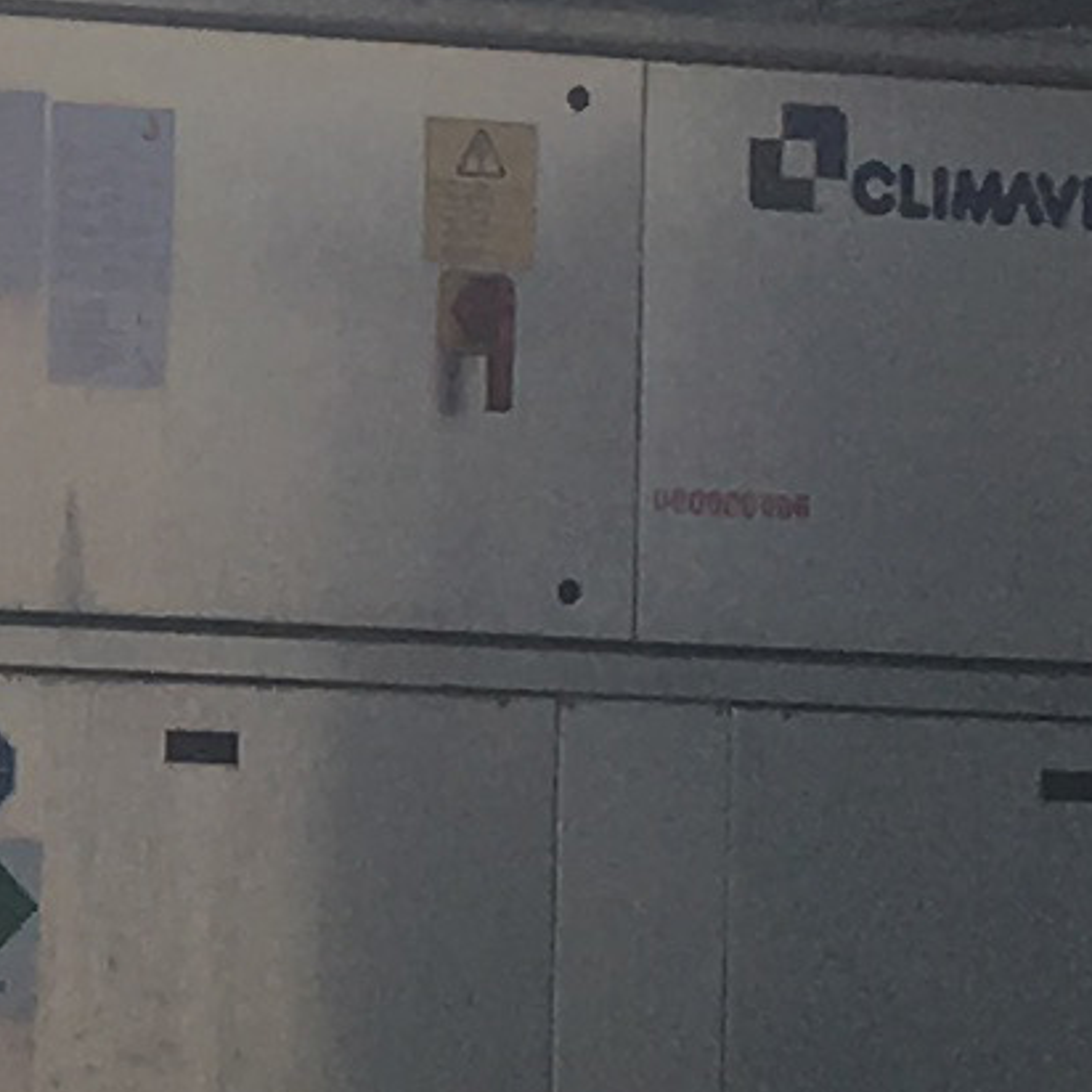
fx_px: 8958
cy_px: 326
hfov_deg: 6.5
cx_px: -1895
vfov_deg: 7.0
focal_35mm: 251
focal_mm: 4.15
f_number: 2.2
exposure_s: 1/2481
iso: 25
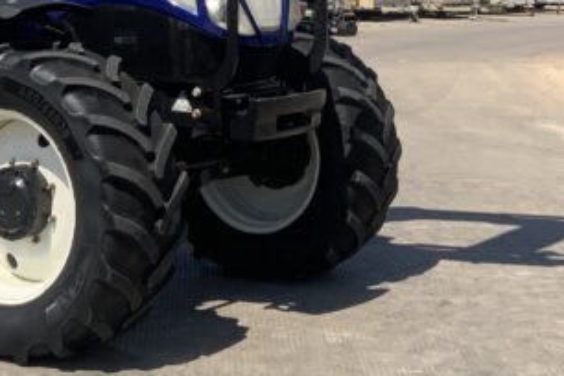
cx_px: 217
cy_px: -164
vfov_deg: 12.9
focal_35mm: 101
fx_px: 1582
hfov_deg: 20.2
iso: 16
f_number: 1.8
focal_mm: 3
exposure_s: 1/1730
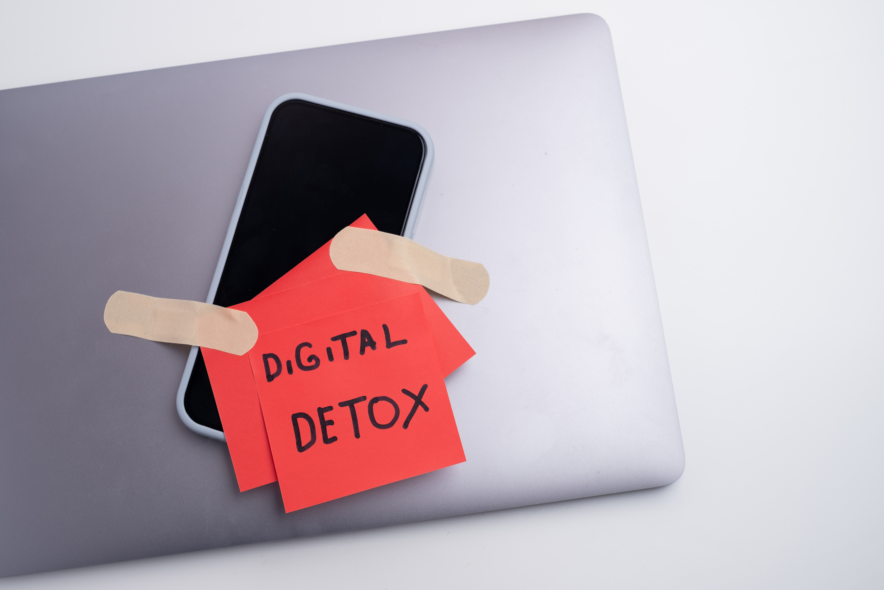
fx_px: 1301
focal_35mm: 53
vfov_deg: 25.5
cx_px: 442
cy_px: 295
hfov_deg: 37.5
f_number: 5
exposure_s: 1/60
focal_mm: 35
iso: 160
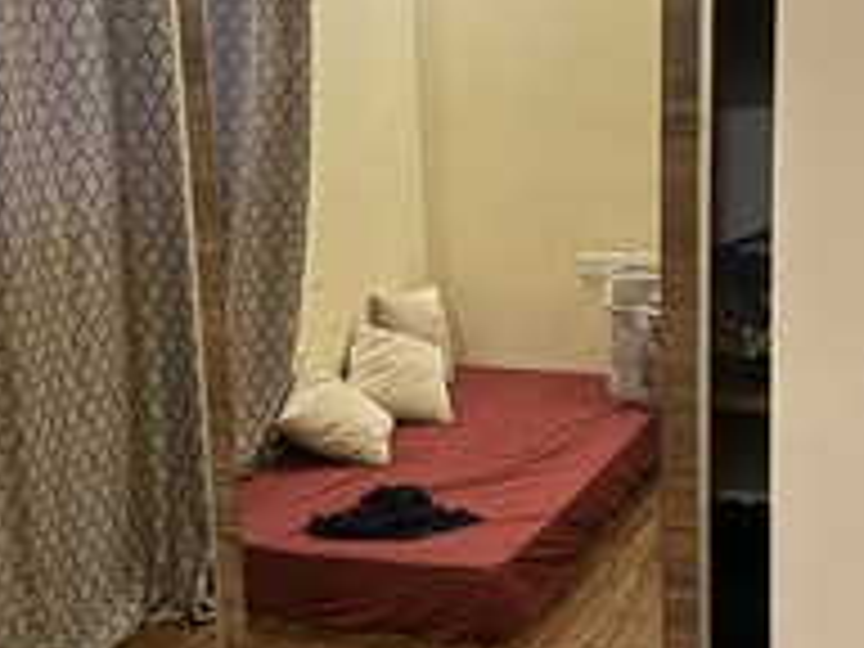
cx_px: 380
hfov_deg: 33.7
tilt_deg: -11.6
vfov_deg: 25.7
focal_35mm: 57
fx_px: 1423
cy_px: 326
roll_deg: +3.7
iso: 250
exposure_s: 1/50
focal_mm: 6.76
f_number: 1.78
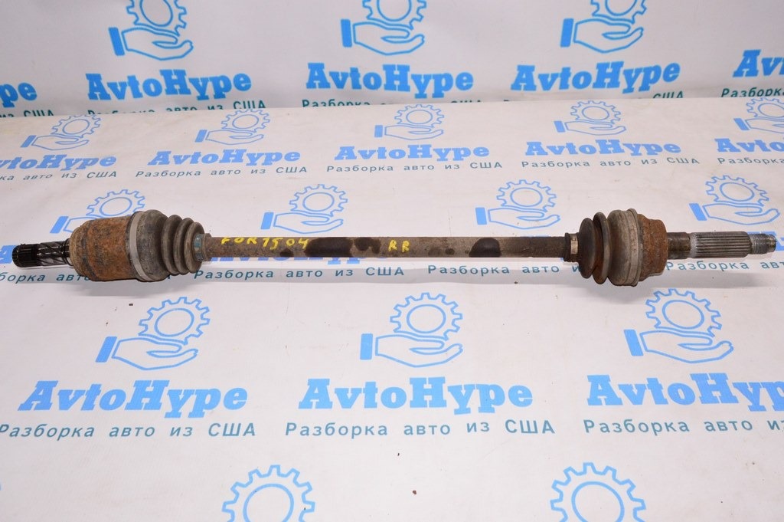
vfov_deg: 43.5
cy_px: 261
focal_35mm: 30
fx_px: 653
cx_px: 392
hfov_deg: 62.0
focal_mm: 20
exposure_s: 1/80
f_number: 8
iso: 1600
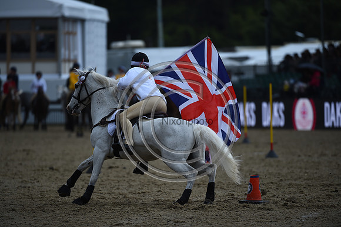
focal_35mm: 330
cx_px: 170
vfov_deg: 4.2
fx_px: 3124
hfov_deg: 6.2
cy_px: 114
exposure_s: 1/1250
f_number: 4.5
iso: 500
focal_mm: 330
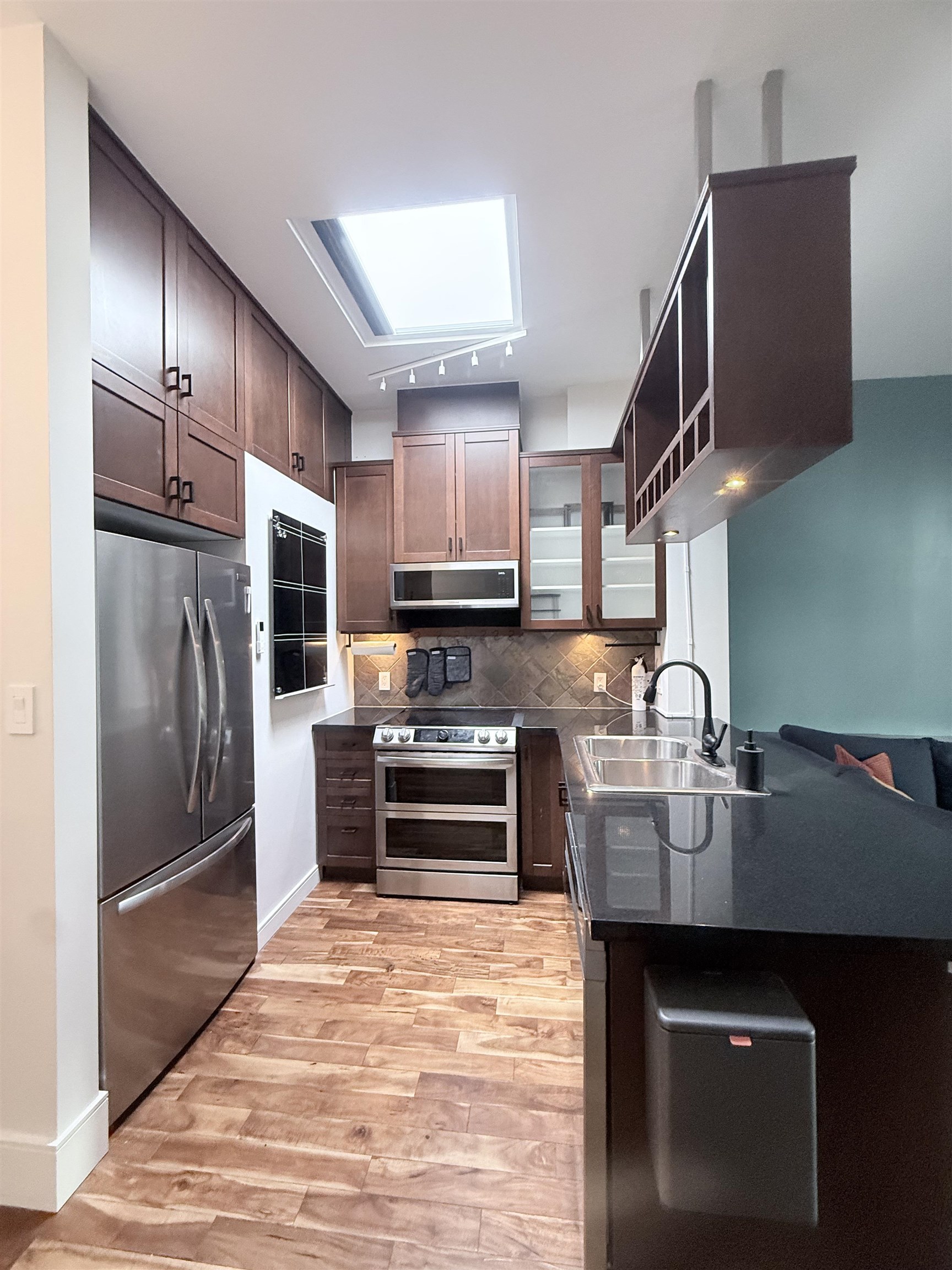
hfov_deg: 85.7
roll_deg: +0.3
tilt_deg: -0.4
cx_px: 476
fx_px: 513
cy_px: 635
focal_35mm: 14
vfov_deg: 102.1
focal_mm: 2.22
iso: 500
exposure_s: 1/60
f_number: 2.2
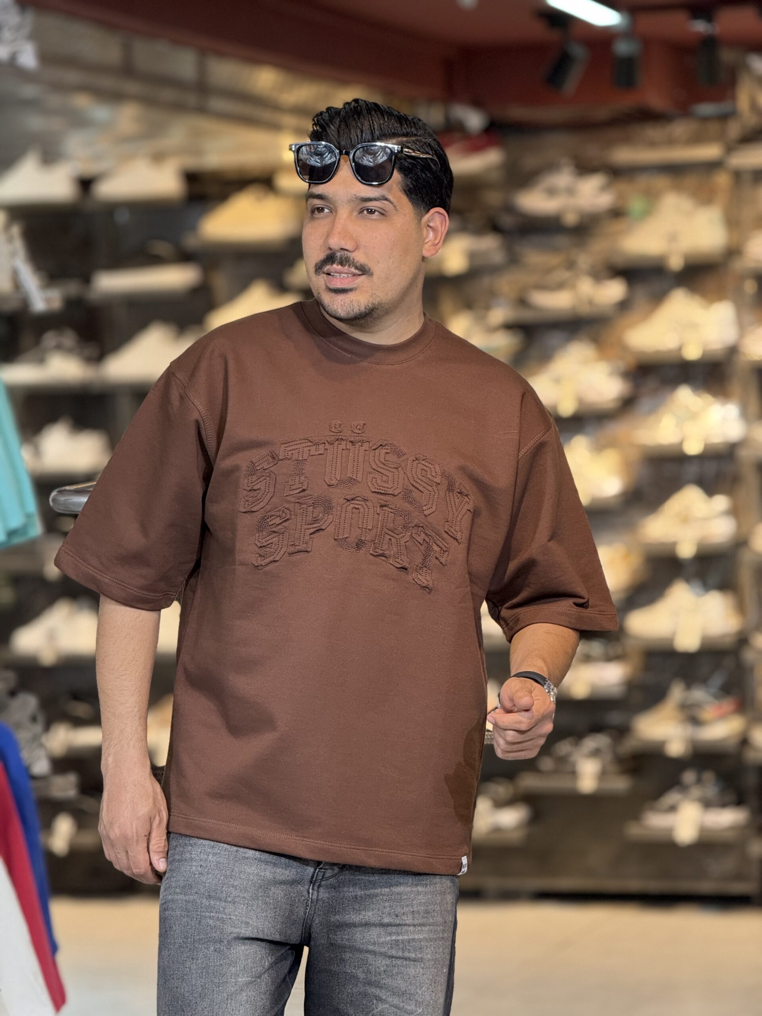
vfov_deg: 16.4
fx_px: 3522
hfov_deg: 12.3
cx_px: 381
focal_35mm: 120
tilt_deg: -1.5
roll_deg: +1.2
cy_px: 508
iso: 250
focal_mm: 15.66
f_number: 2.8
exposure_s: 1/100
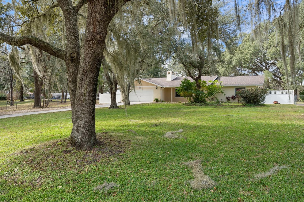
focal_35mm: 29
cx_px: 152
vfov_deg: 44.9
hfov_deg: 63.7
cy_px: 101
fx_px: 245
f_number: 8
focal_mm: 29
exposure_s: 1/200
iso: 400
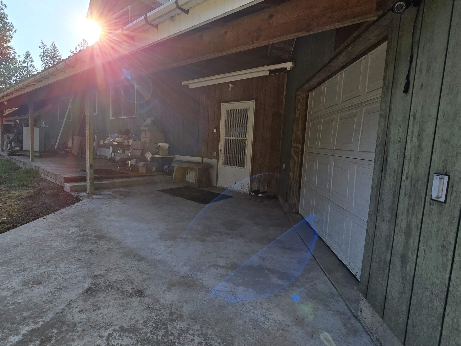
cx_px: 202
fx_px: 240
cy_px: 172
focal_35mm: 18
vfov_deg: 71.6
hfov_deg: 87.3
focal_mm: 2.2
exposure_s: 1/876
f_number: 2.2
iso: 50
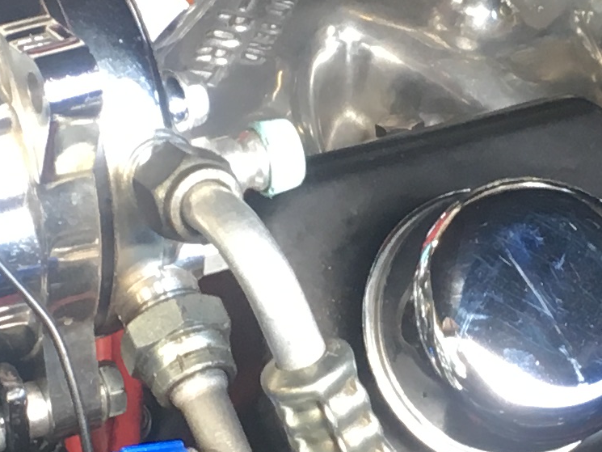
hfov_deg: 12.6
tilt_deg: -41.9
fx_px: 2731
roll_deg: +1.1
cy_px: 244
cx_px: 332
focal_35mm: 157
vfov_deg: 9.5
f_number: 2.2
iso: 64
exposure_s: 1/33
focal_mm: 4.15
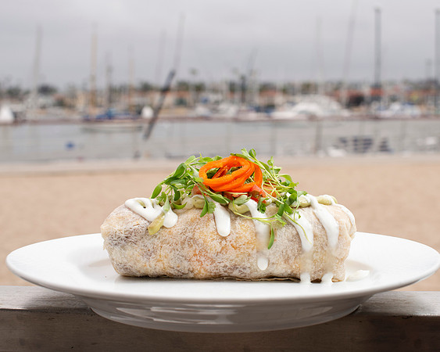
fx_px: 799
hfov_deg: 30.7
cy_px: 184
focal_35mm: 61
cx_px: 262
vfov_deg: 24.8
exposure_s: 1/250
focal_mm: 50
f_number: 8
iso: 200
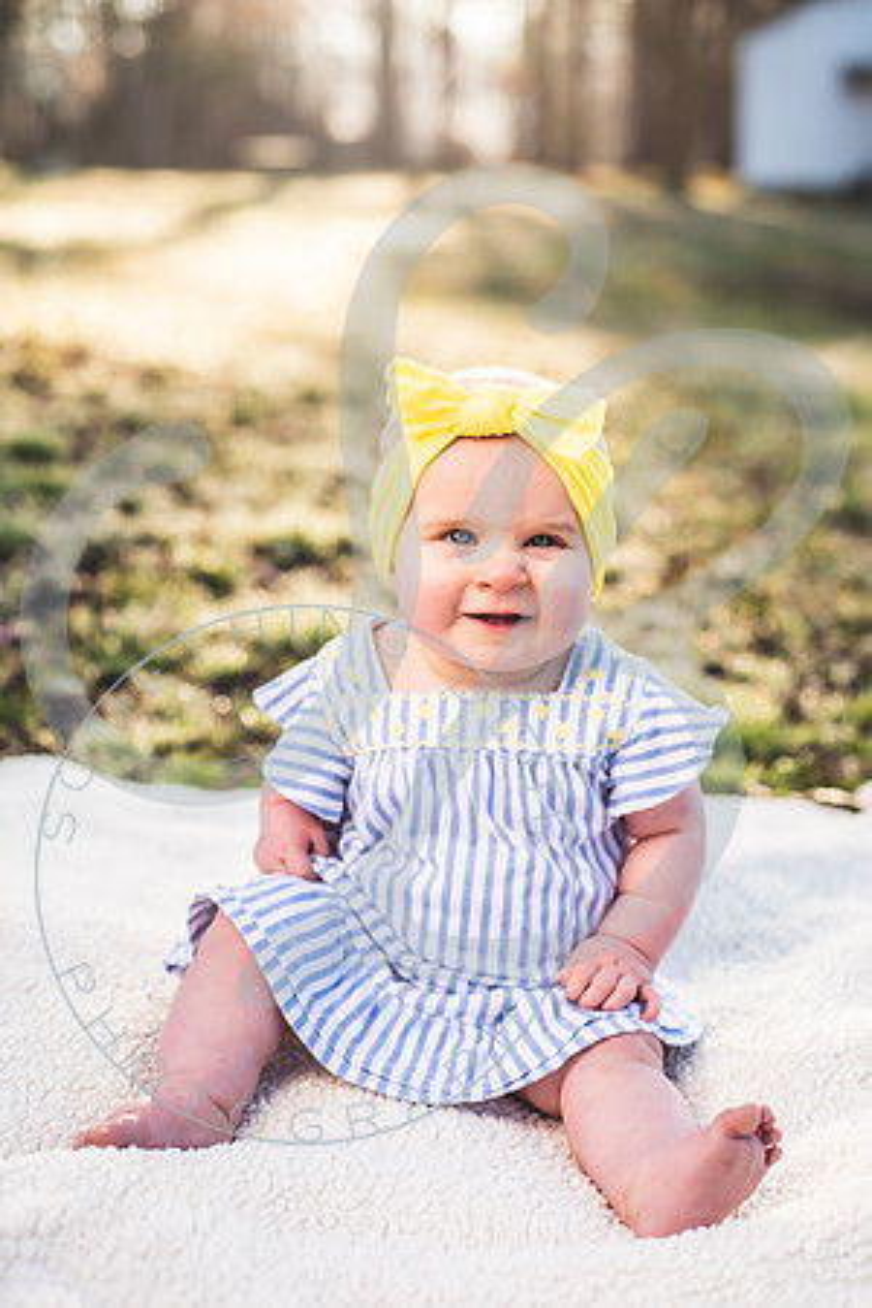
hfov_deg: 27.0
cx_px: 436
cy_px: 654
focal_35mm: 50
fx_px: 1817
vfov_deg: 39.6
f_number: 2.8
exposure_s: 1/320
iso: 100
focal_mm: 50
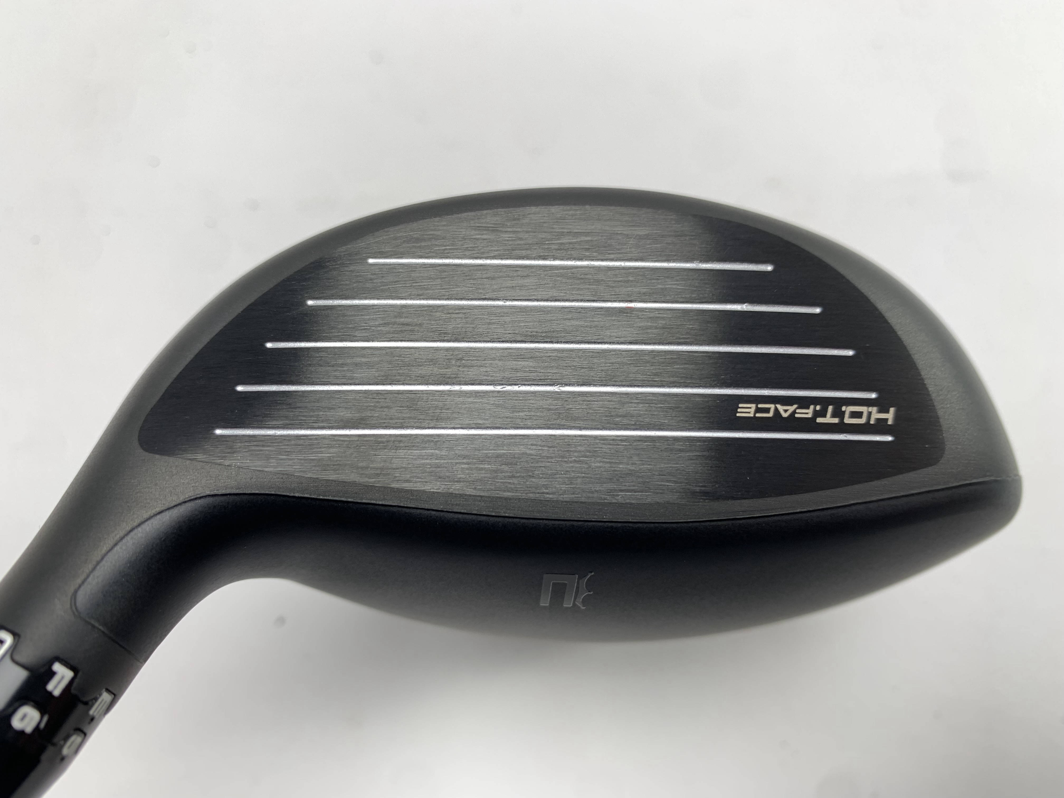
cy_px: 399
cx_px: 532
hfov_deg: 67.3
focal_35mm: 26
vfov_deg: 53.1
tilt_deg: -69.0
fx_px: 799
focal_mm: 4.25
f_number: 1.8
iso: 40
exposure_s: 1/120
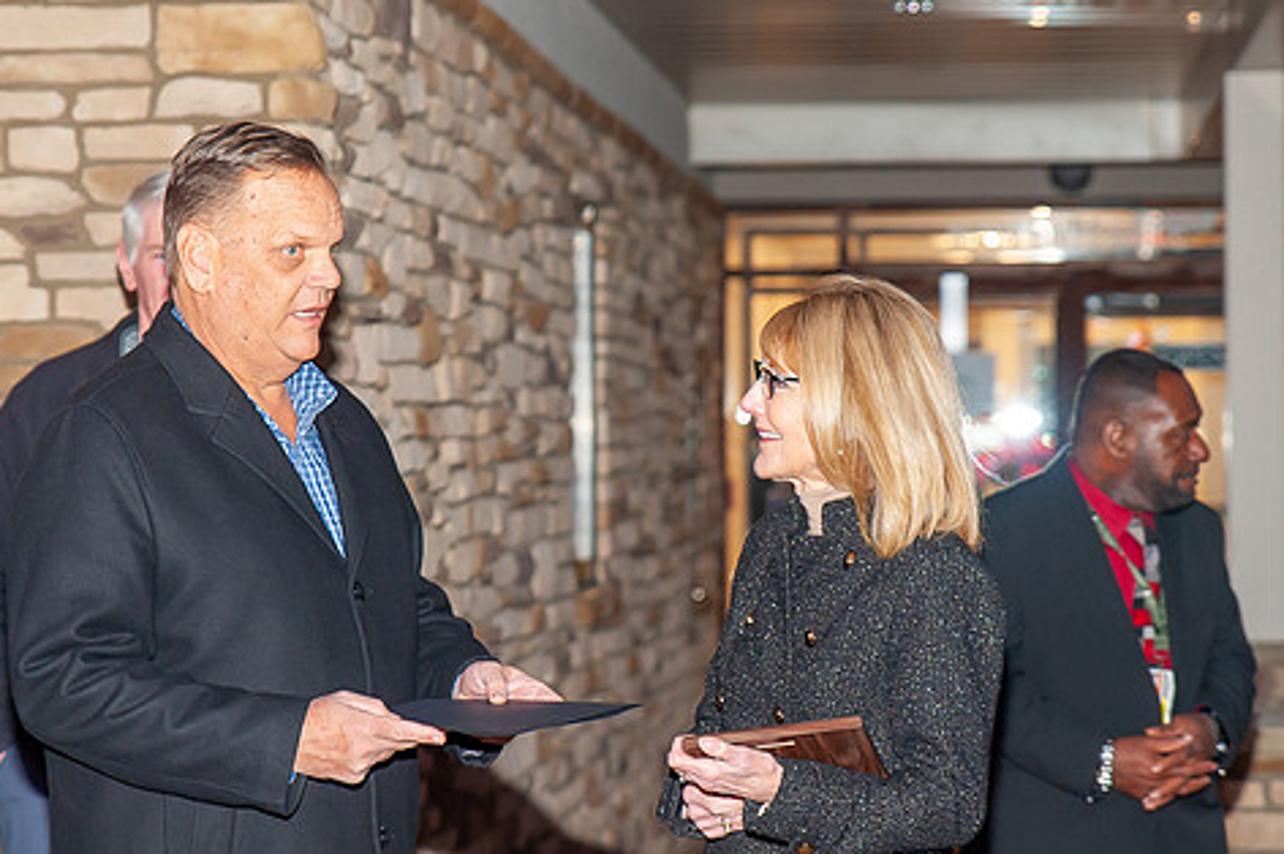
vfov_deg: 10.1
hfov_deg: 15.2
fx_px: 4811
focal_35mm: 135
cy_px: 423
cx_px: 555
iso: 800
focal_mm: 70
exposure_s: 1/160
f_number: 3.5
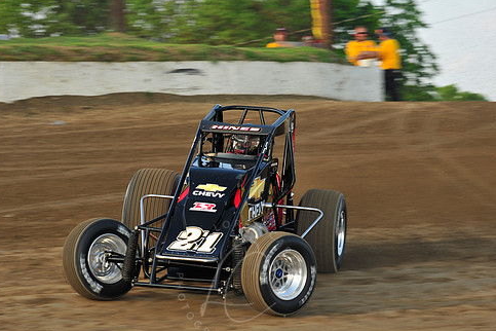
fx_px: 2232
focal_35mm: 162
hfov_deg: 12.7
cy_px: 187
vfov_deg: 8.5
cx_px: 237
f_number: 8
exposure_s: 1/320
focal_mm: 135
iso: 400
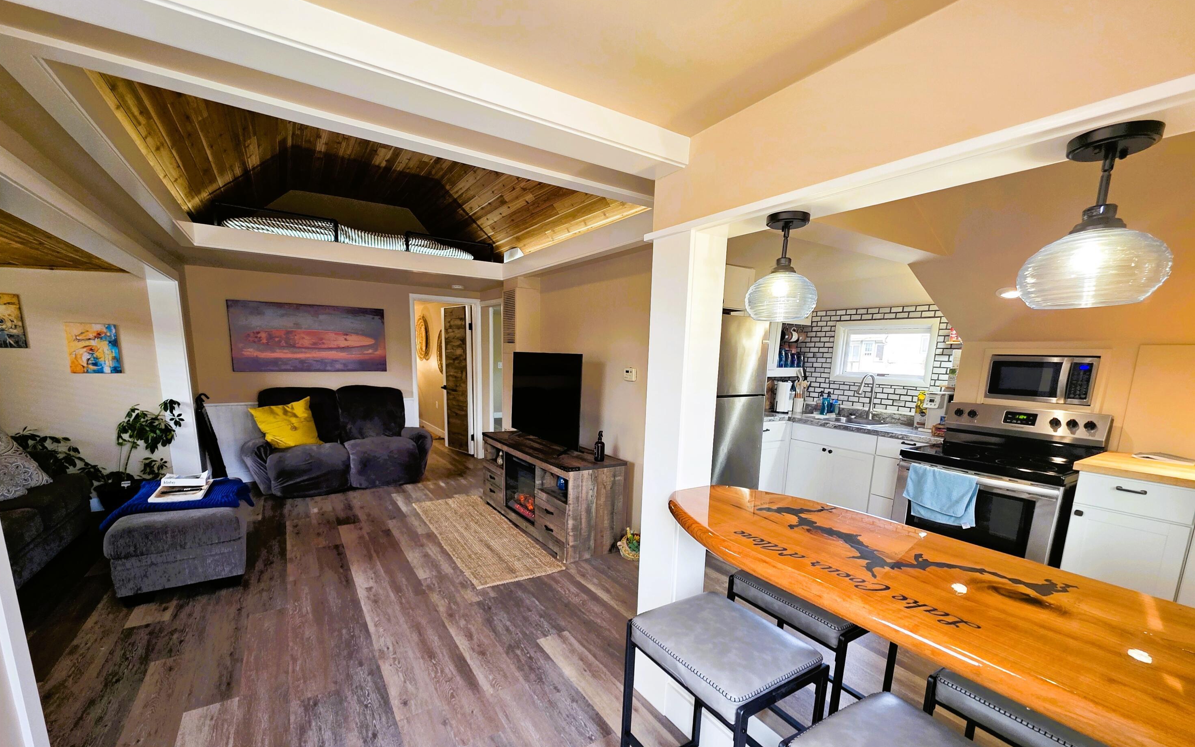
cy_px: 437
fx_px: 456
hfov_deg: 105.3
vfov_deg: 78.0
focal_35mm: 14
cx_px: 588
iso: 160
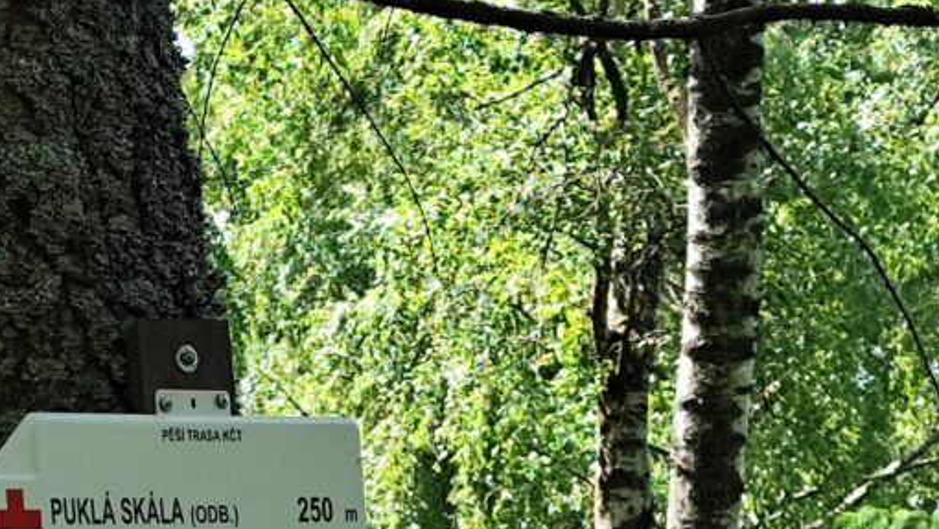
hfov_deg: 11.4
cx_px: 315
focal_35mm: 188
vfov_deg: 6.3
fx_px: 4681
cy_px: 911
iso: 50
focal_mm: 6.19
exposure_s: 1/234
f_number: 1.65
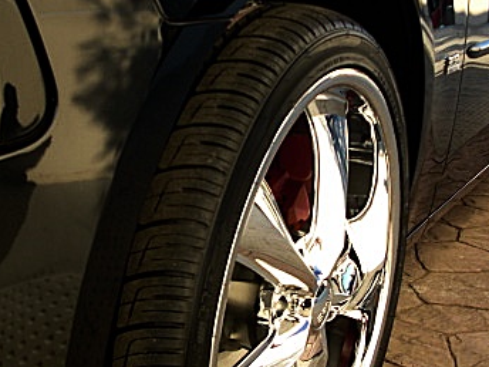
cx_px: 203
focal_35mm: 67
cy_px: 182
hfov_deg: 28.9
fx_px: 946
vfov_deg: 21.9
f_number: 2.8
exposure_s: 1/125
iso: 50
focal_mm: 6.3
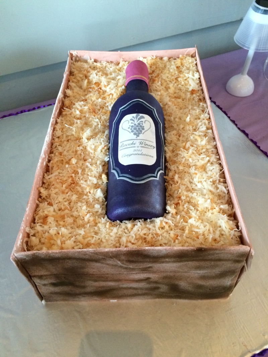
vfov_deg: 61.6
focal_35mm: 29
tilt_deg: -48.9
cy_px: 178
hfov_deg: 48.2
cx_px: 134
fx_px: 299
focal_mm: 4.15
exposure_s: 1/17
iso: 320
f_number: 2.2
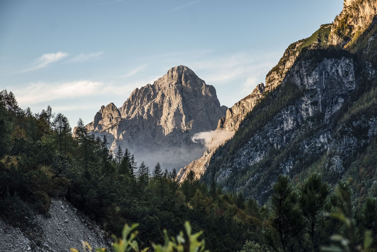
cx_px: 188
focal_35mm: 83
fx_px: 869
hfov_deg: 24.5
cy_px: 126
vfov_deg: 16.5
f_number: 6.4
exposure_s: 1/420
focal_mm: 55
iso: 400
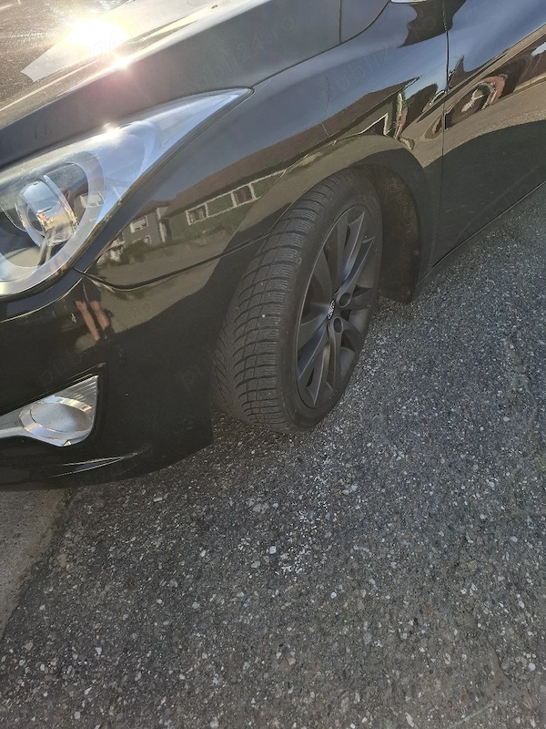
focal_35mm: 23
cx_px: 273
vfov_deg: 73.9
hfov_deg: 58.9
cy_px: 364
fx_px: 484
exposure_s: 1/526
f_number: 1.8
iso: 50
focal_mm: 5.54
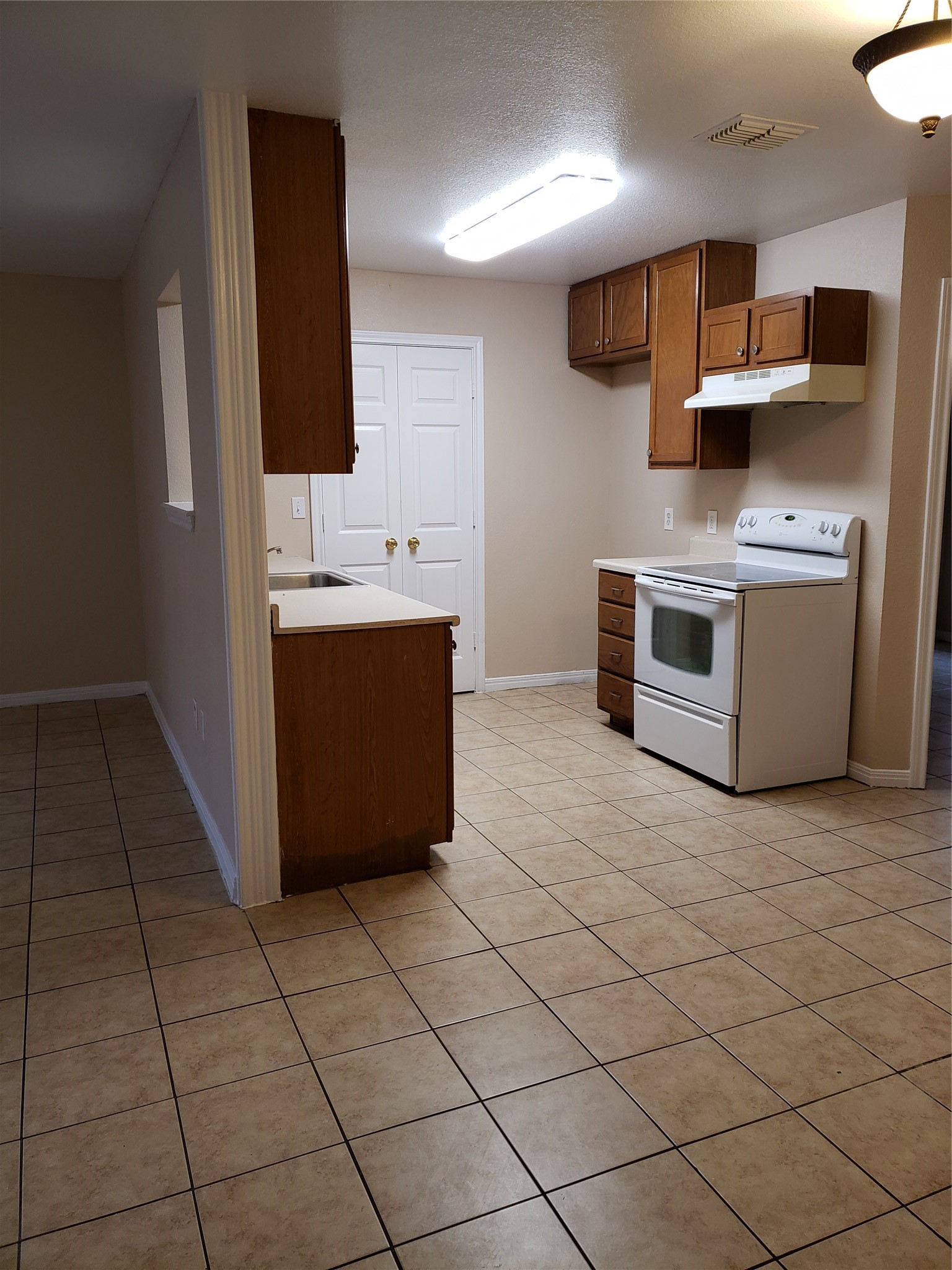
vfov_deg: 67.3
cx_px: 476
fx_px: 953
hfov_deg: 53.1
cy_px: 635
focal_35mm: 26
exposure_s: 1/60
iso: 125
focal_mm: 4.3
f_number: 1.5
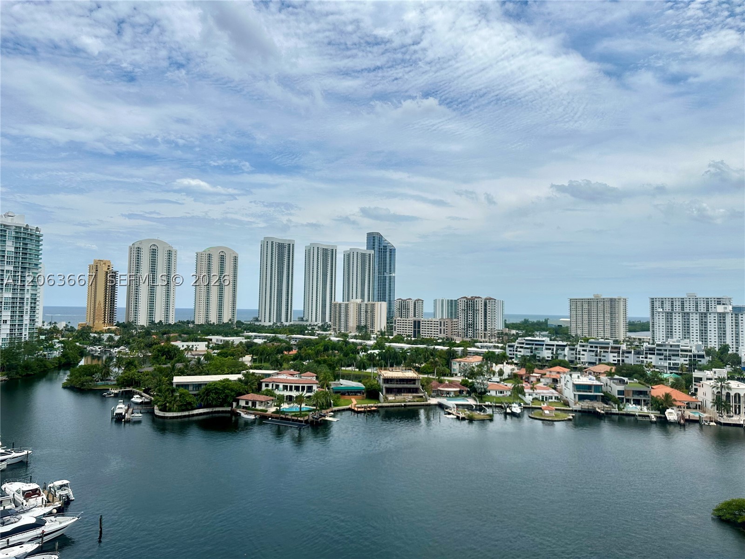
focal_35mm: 24
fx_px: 517
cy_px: 280
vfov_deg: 56.8
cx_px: 372
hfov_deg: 71.6
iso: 80
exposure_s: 1/8197
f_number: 1.78
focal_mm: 6.86
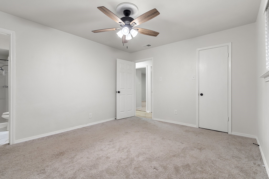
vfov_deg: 73.7
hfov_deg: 96.7
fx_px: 120
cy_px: 90
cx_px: 134
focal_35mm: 16
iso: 400
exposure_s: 1/2
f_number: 8
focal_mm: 16
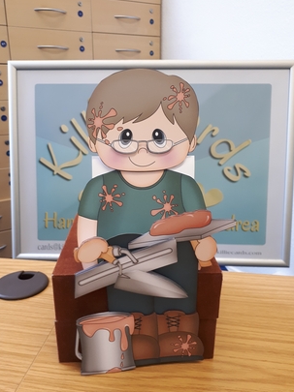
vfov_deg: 60.0
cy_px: 196
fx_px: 340
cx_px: 139
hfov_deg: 46.7
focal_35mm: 30
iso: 80
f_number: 1.9
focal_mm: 3.6
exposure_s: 1/33
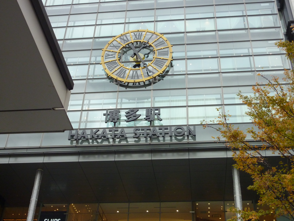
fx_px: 408
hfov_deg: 39.7
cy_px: 110
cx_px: 147
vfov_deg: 30.3
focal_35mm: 48
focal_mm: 7.9
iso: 250
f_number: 3.8
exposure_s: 1/250
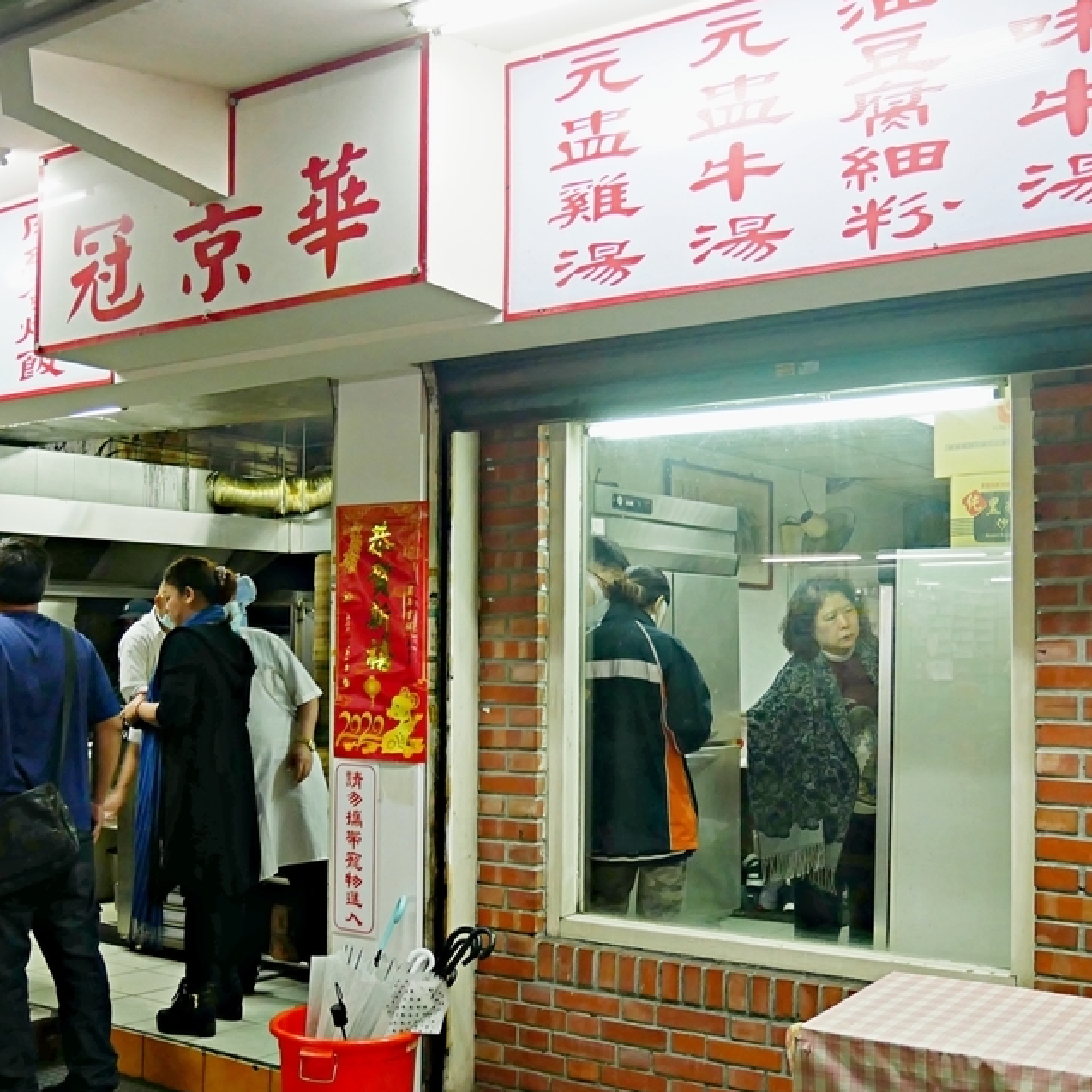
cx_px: 507
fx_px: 1428
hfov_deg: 41.8
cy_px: 601
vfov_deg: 41.8
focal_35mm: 40
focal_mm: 12
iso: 400
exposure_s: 1/60
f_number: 3.5
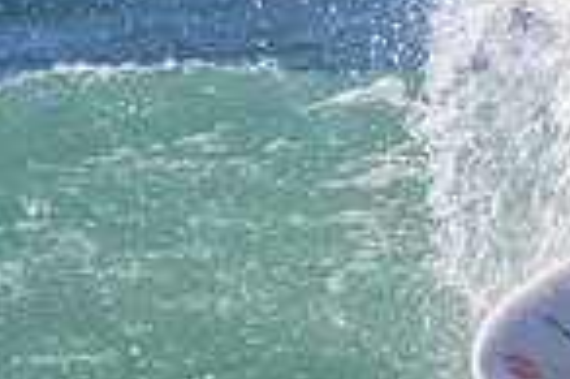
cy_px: 14
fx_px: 62977
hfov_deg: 0.5
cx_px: 1128
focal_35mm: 3982
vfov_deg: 0.3
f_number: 11
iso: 1800
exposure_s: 1/2500
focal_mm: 1000
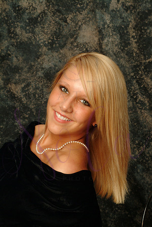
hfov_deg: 11.6
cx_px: 76
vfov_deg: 17.3
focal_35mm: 118
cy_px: 114
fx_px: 749
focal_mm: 79
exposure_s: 1/125
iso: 400
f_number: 13
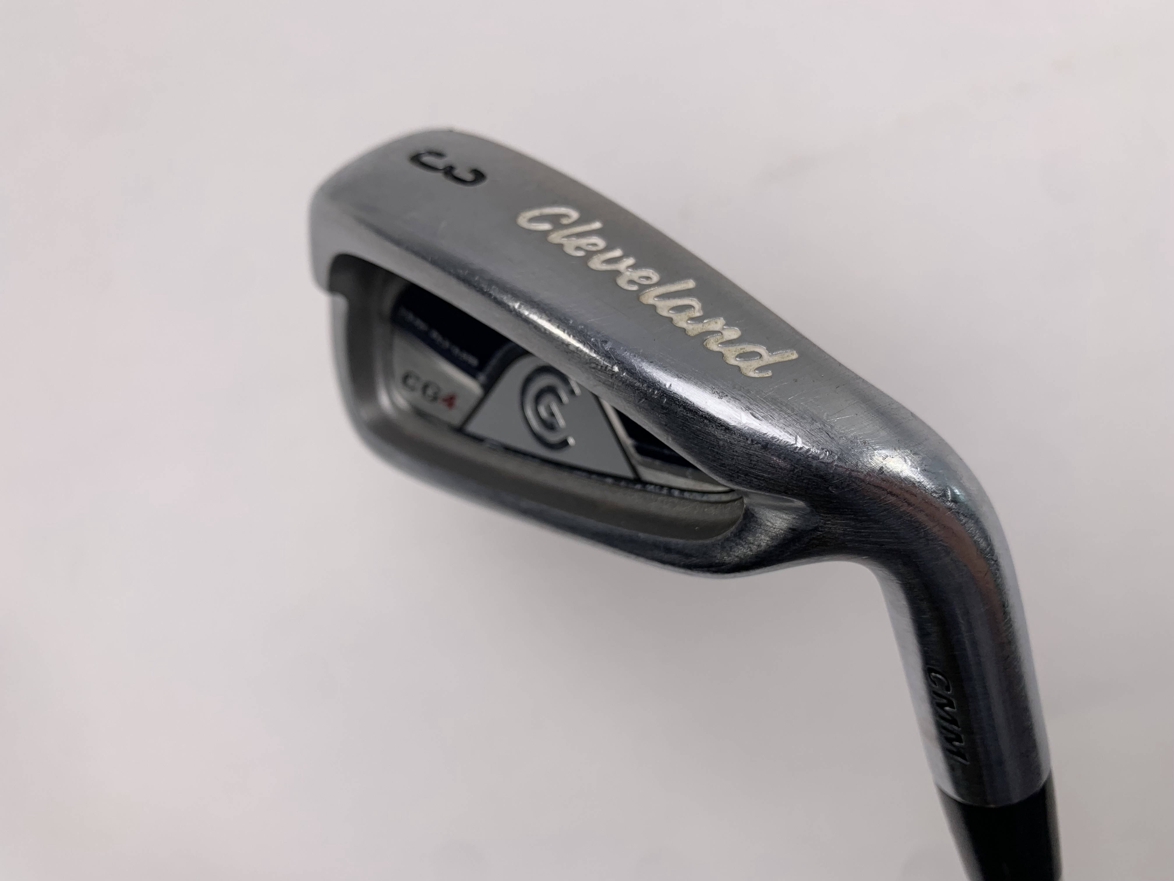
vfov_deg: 53.1
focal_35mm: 26
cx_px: 587
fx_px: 882
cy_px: 440
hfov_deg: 67.3
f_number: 1.8
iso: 25
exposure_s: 1/249
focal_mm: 4.25
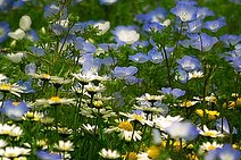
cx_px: 135
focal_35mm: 659
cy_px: 104
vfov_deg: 2.1
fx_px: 4408
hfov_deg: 3.1
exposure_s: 1/800
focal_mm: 161
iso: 100
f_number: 5.6
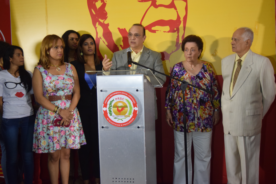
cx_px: 138
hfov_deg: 43.6
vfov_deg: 29.9
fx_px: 345
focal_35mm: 45
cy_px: 92
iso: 2000
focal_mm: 30
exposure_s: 1/100
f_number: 4.2
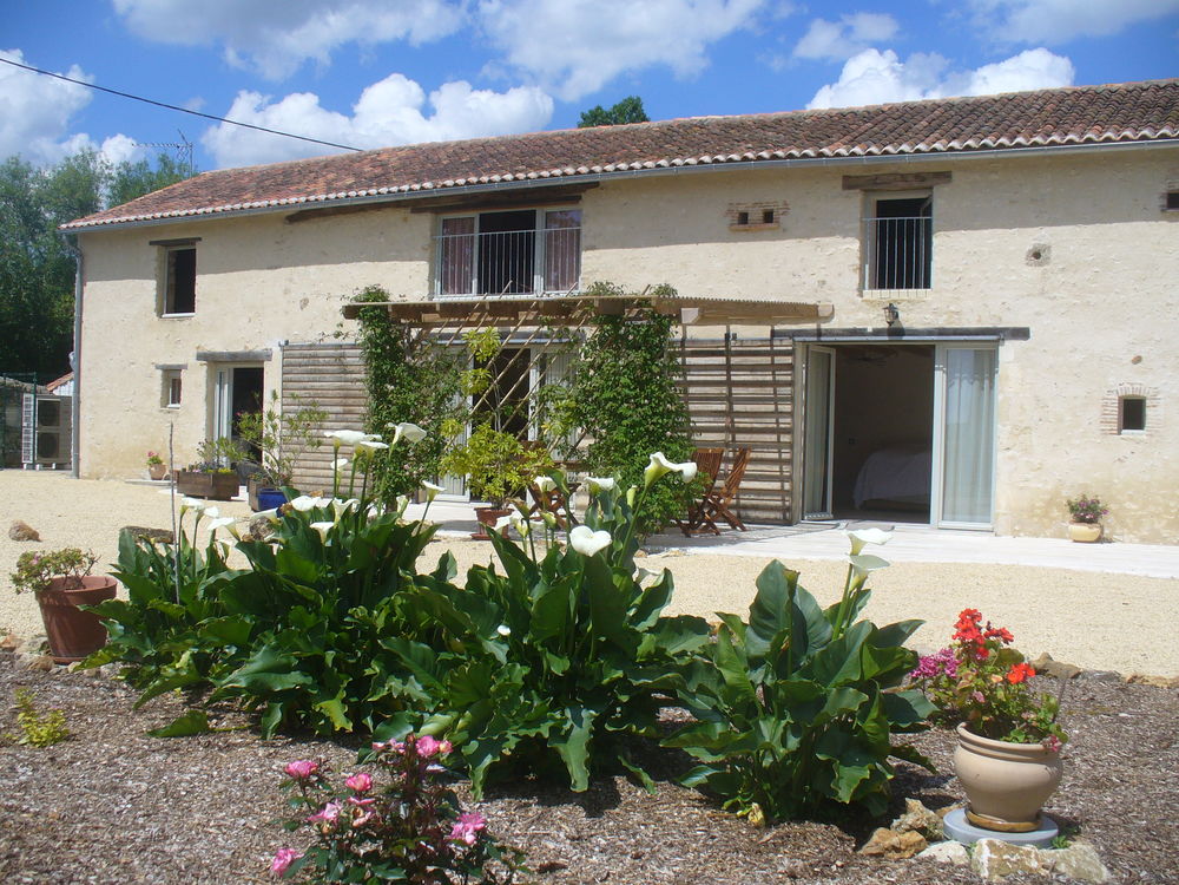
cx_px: 590
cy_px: 442
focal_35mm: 37
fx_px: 1260
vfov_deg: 38.7
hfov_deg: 50.1
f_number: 5.6
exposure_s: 1/500
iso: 80
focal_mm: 6.1
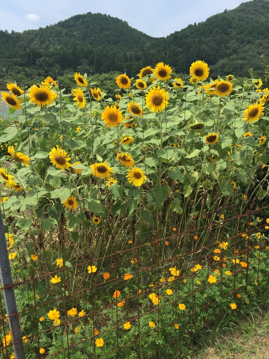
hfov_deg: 48.2
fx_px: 300
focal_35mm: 29
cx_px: 134
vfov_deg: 61.7
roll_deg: +1.9
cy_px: 180
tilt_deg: -17.4
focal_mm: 4.15
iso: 32
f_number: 2.2
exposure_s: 1/1464
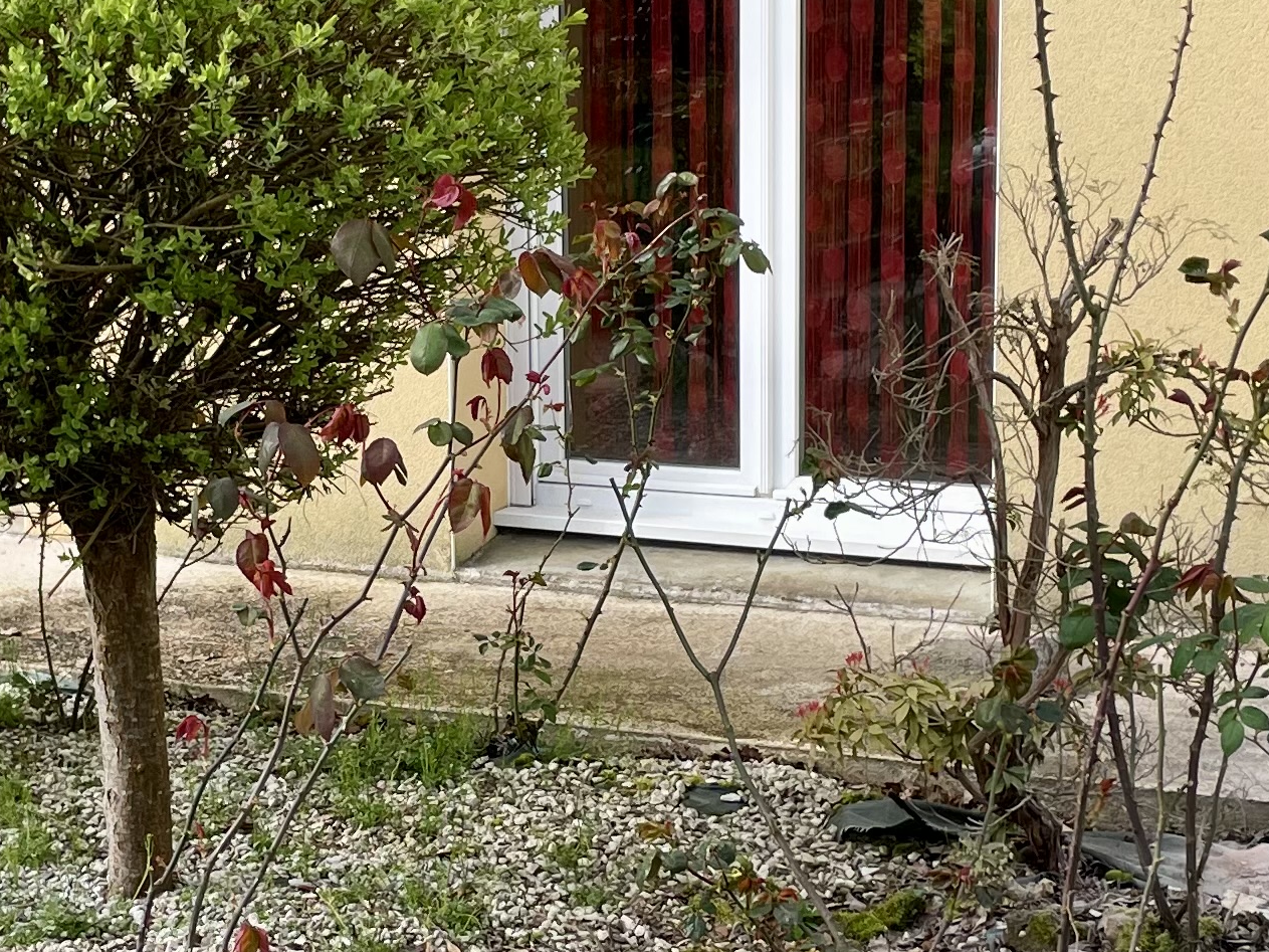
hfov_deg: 23.4
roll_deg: +2.0
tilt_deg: -11.7
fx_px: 3042
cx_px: 415
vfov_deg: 17.7
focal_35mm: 83
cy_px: 611
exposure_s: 1/1770
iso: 32
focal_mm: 4.2
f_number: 1.6
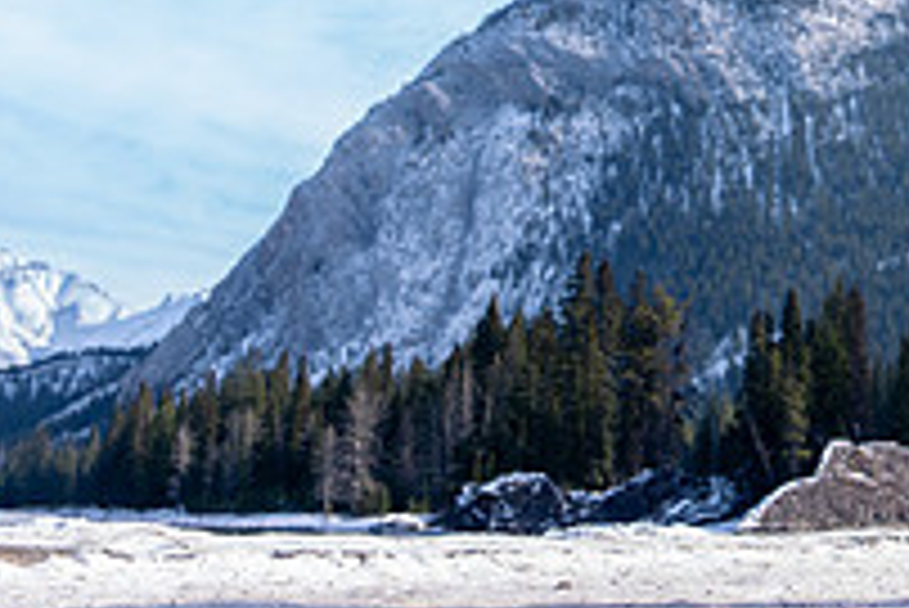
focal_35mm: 69
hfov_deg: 27.7
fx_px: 1743
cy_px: -11
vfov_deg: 19.2
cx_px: 882
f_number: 3.5
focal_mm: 24
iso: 50
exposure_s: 1/400
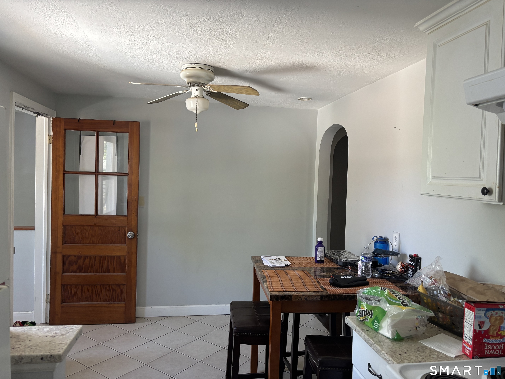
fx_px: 379
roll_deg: -2.1
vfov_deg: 53.1
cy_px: 190
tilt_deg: -2.7
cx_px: 252
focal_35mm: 26
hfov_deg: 67.3
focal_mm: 5.96
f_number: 1.6
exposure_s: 1/70
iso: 125
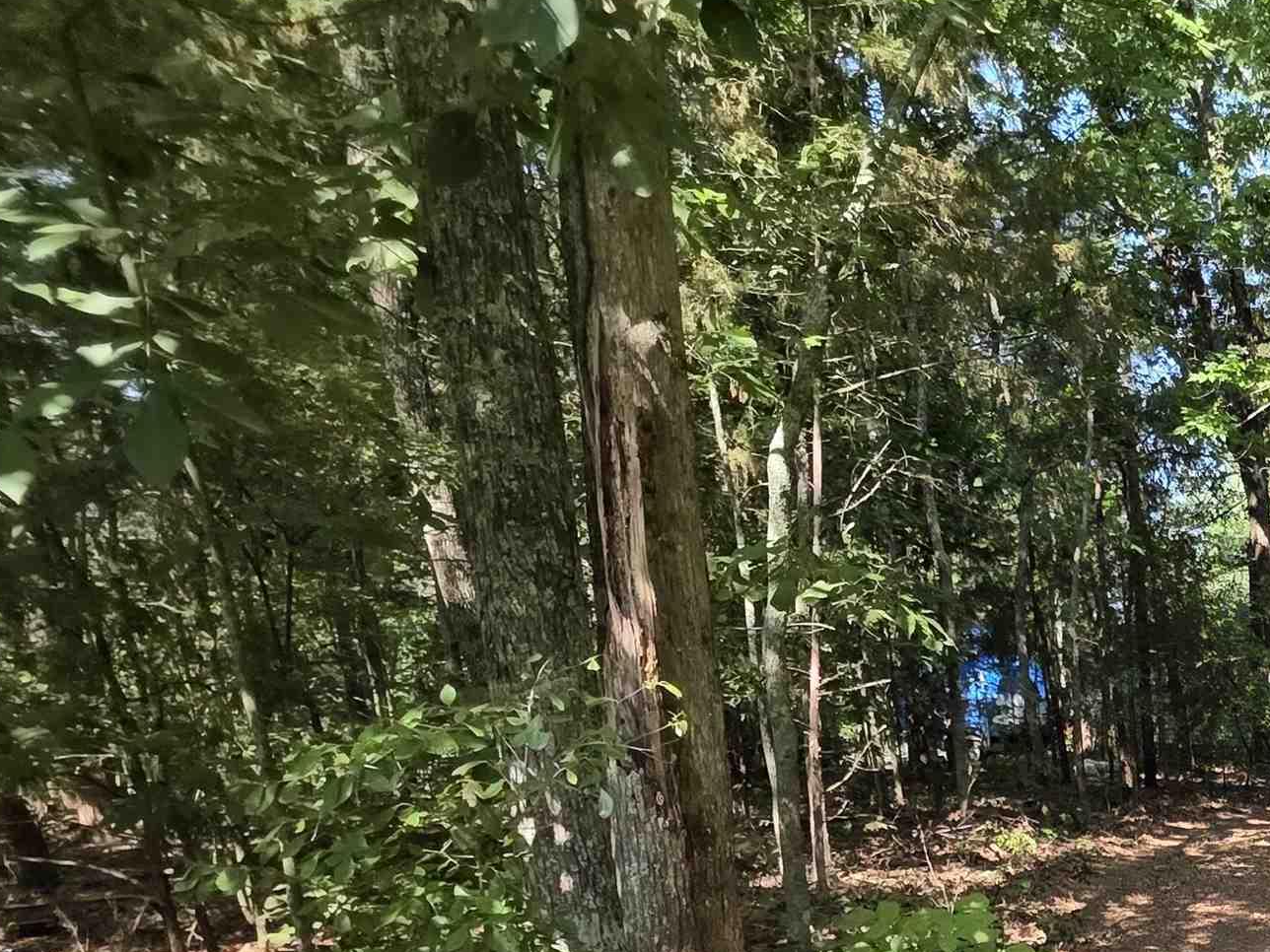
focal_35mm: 31
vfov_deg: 39.3
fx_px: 1137
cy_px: 981
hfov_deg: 45.1
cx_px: 1375
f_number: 1.9
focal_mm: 2.2
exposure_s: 1/426
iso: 40
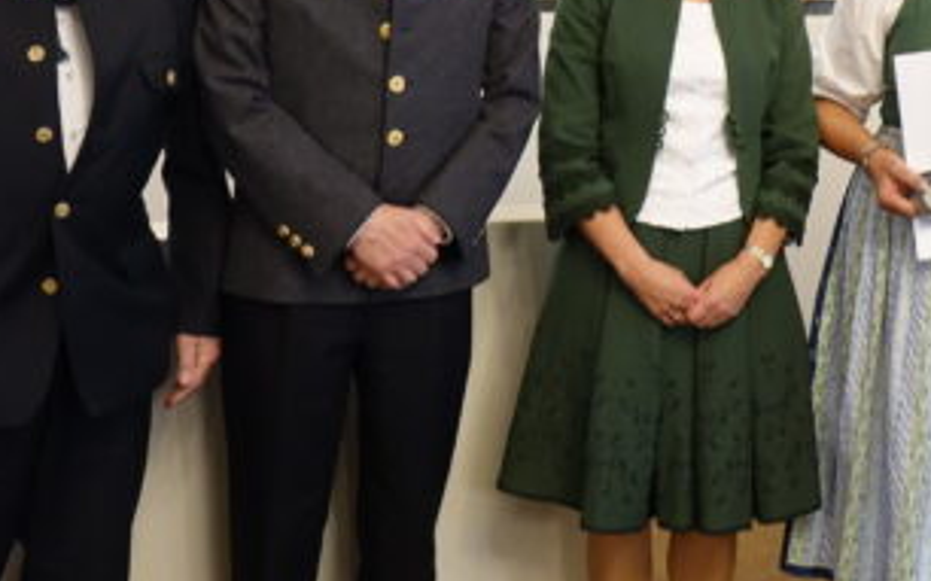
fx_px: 1522
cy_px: 27
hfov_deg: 33.6
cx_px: 651
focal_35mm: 60
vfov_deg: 21.0
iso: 800
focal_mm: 11.13
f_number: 2.8
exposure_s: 1/20
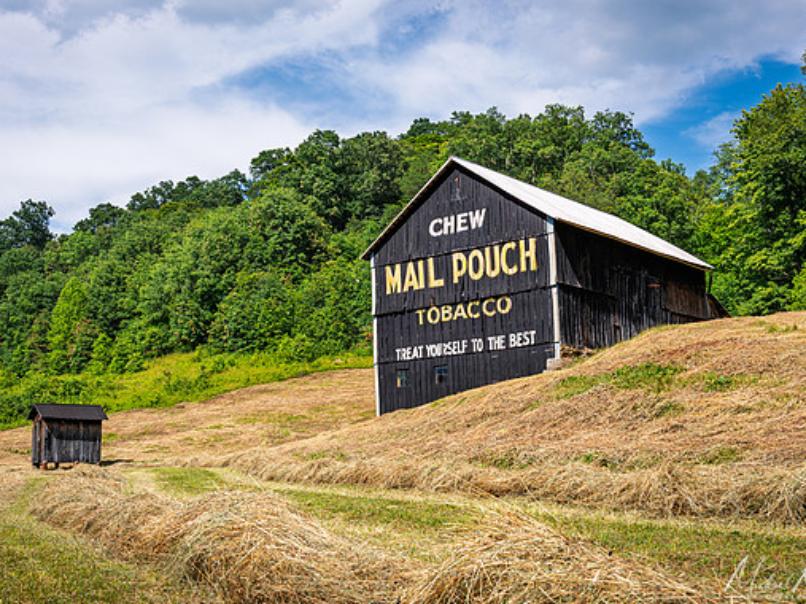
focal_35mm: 44
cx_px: 388
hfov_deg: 42.9
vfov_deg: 32.9
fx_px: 1024
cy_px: 306
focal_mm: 40
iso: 100
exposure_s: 1/180
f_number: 11
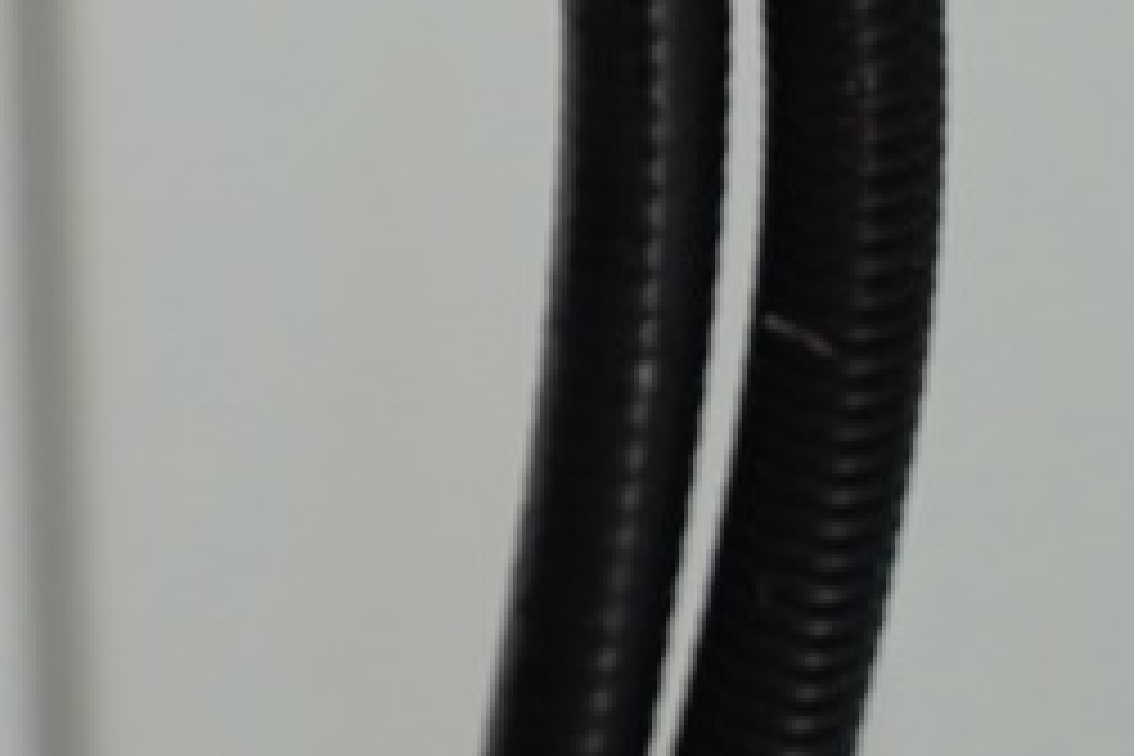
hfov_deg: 2.6
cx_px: -284
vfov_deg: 1.7
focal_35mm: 802
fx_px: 25261
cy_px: -412
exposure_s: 1/40
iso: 640
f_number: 8
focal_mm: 101
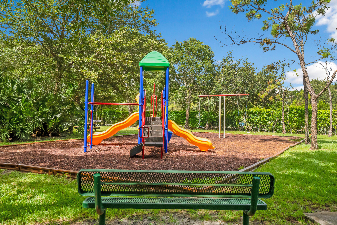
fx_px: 290
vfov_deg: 42.4
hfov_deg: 60.3
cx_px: 168
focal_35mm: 31
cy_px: 112
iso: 2000
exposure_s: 1/2000
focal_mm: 31
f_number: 8
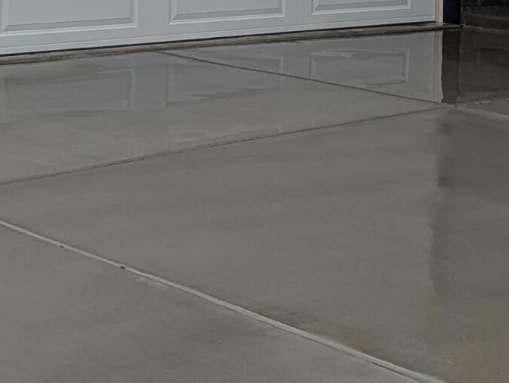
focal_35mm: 107
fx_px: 1575
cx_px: 365
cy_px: -229
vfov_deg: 13.0
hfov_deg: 18.3
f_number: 1.85
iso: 47
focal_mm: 6.81
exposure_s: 1/74.9
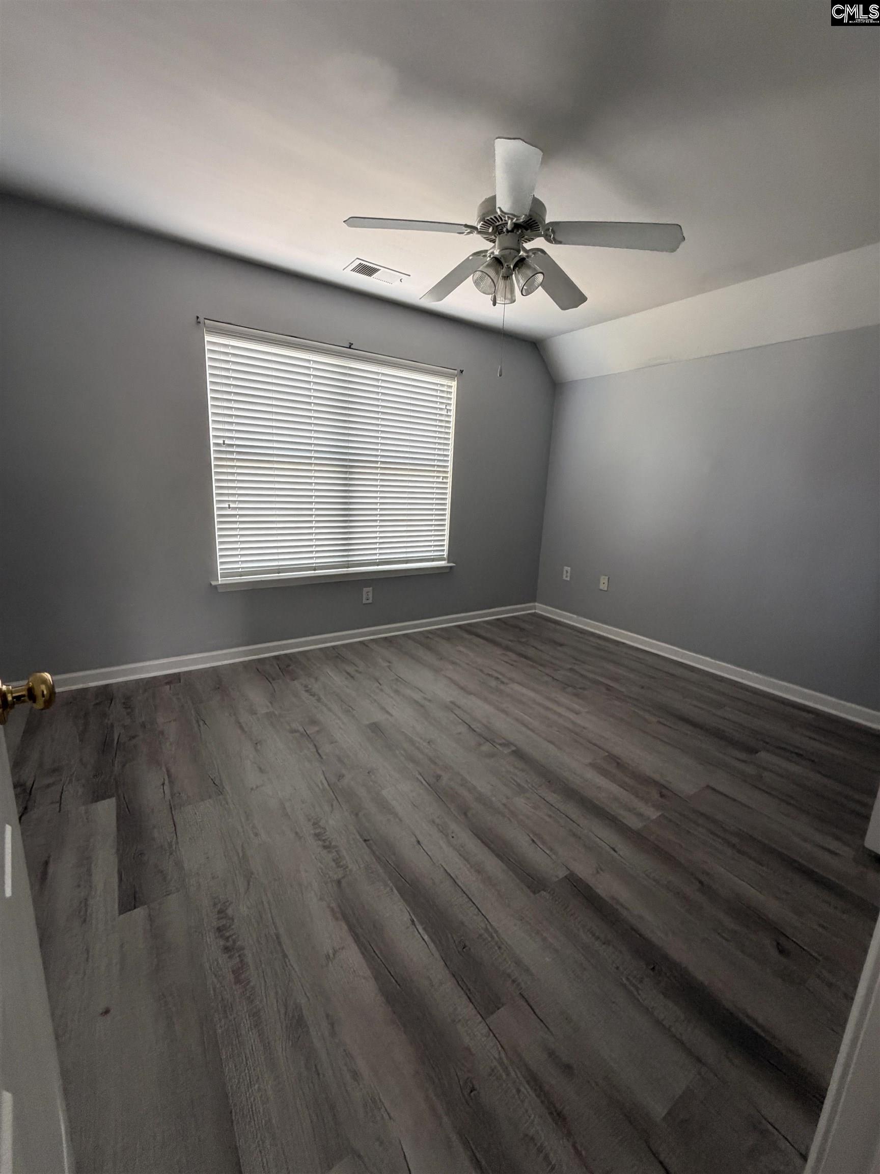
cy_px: 587
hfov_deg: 85.7
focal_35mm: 14
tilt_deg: -12.5
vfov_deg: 102.1
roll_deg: -2.9
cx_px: 440
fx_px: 475
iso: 250
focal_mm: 2.22
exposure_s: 1/60
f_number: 2.2
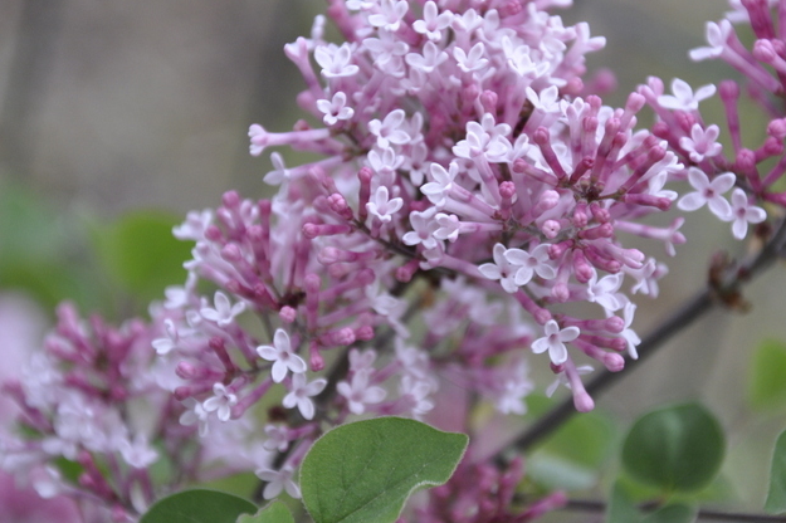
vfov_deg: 6.8
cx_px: 425
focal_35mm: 202
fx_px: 4400
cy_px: 228
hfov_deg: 10.2
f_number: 5.6
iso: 720
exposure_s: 1/60
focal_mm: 105
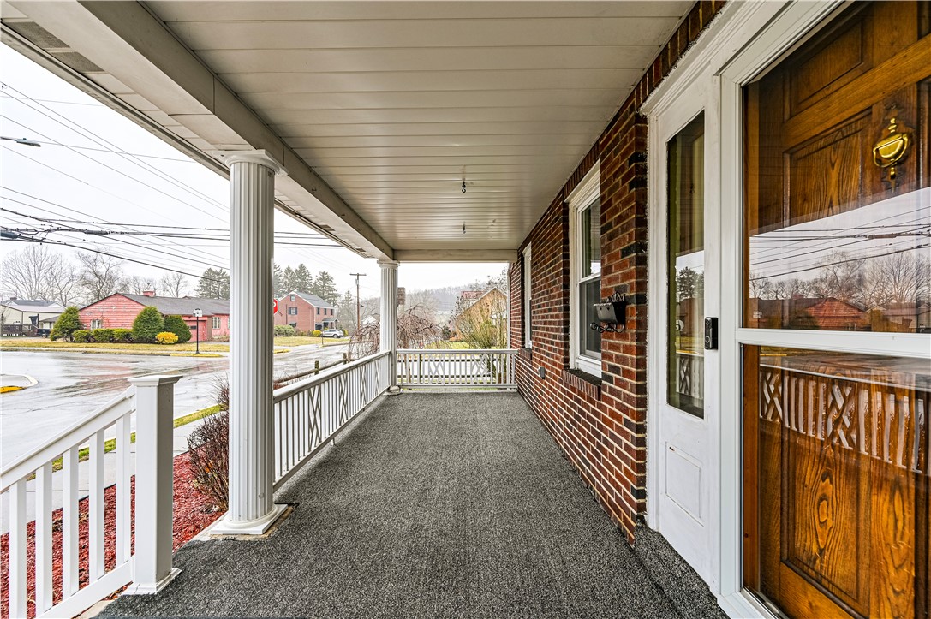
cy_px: 310
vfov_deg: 81.1
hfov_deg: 104.3
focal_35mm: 14
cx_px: 466
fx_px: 362
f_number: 6.3
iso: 100
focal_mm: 14
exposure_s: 1/15
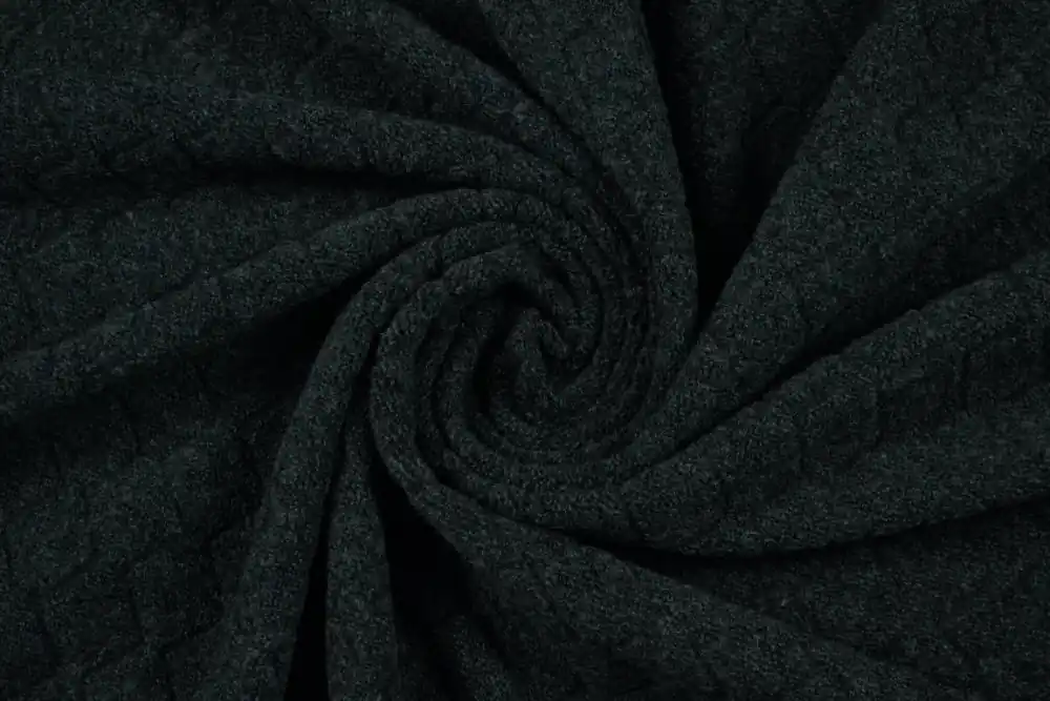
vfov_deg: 19.7
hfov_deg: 29.2
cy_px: 350
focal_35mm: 69
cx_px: 525
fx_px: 2013
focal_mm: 46
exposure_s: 1/5
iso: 100
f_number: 6.3
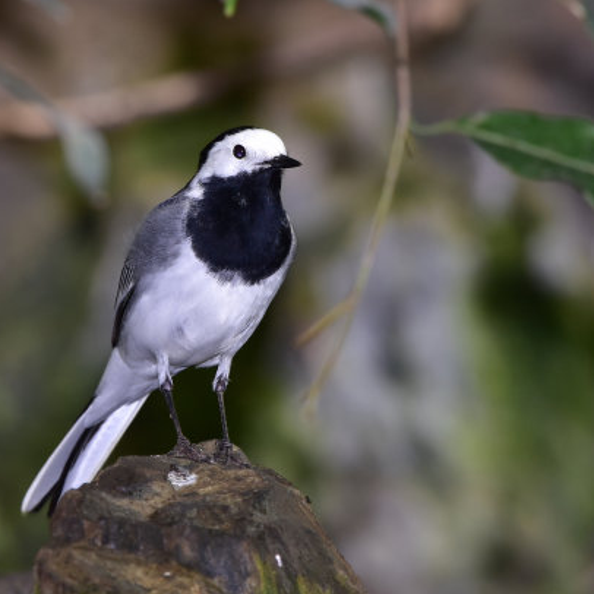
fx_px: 15686
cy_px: 297
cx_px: 243
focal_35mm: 808
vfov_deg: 2.2
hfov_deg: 2.2
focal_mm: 420
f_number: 7.1
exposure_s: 1/30
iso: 320
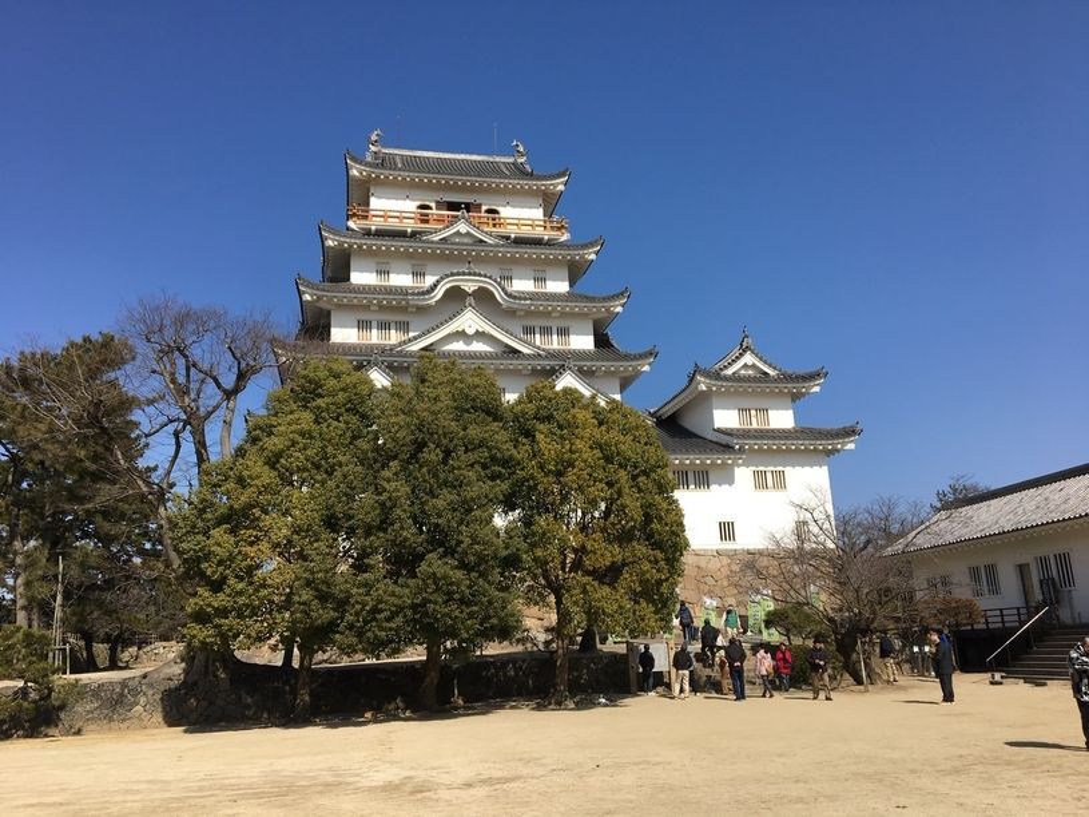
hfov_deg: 61.7
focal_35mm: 29
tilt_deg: +14.8
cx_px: 544
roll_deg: +2.3
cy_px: 408
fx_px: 912
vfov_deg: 48.2
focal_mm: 4.15
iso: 25
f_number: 2.2
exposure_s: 1/1972
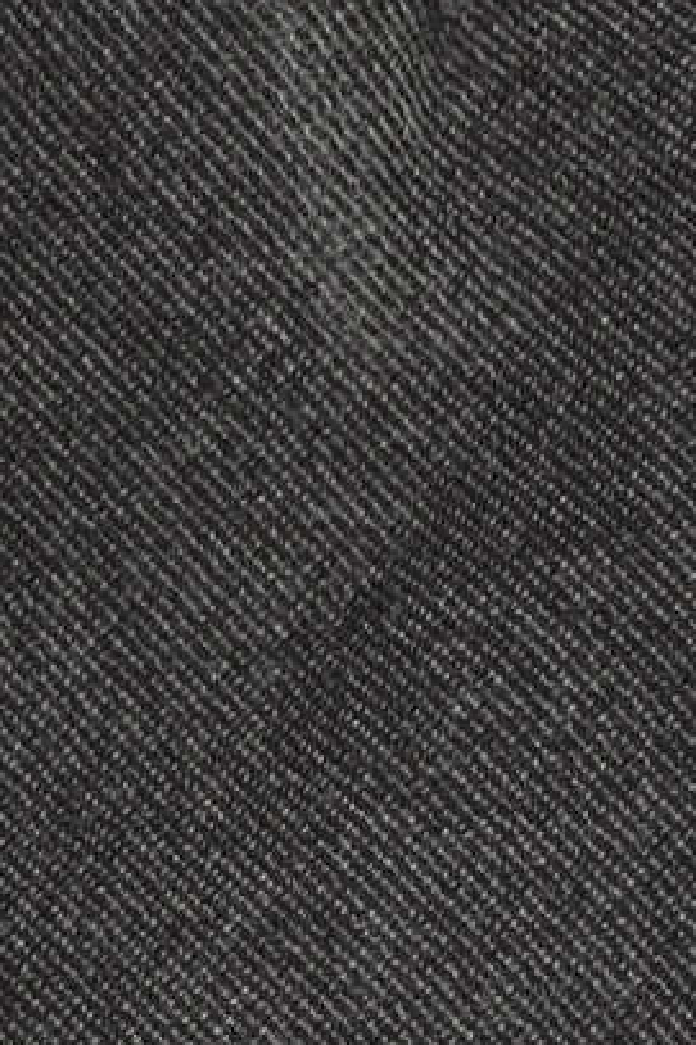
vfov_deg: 6.1
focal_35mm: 340
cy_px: 462
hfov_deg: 3.9
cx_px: -1728
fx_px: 9868
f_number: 2.5
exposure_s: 1/100
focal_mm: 32
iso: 400
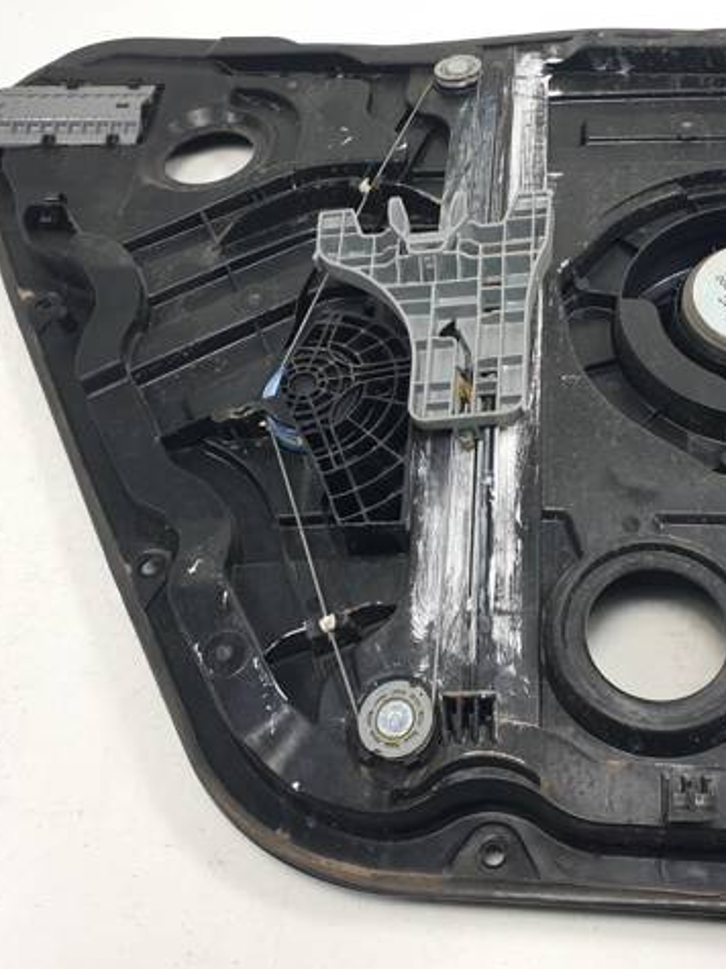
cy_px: 484
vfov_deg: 52.6
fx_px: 979
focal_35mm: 35
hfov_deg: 40.3
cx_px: 475
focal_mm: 4.3
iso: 50
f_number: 2.4
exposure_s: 1/166
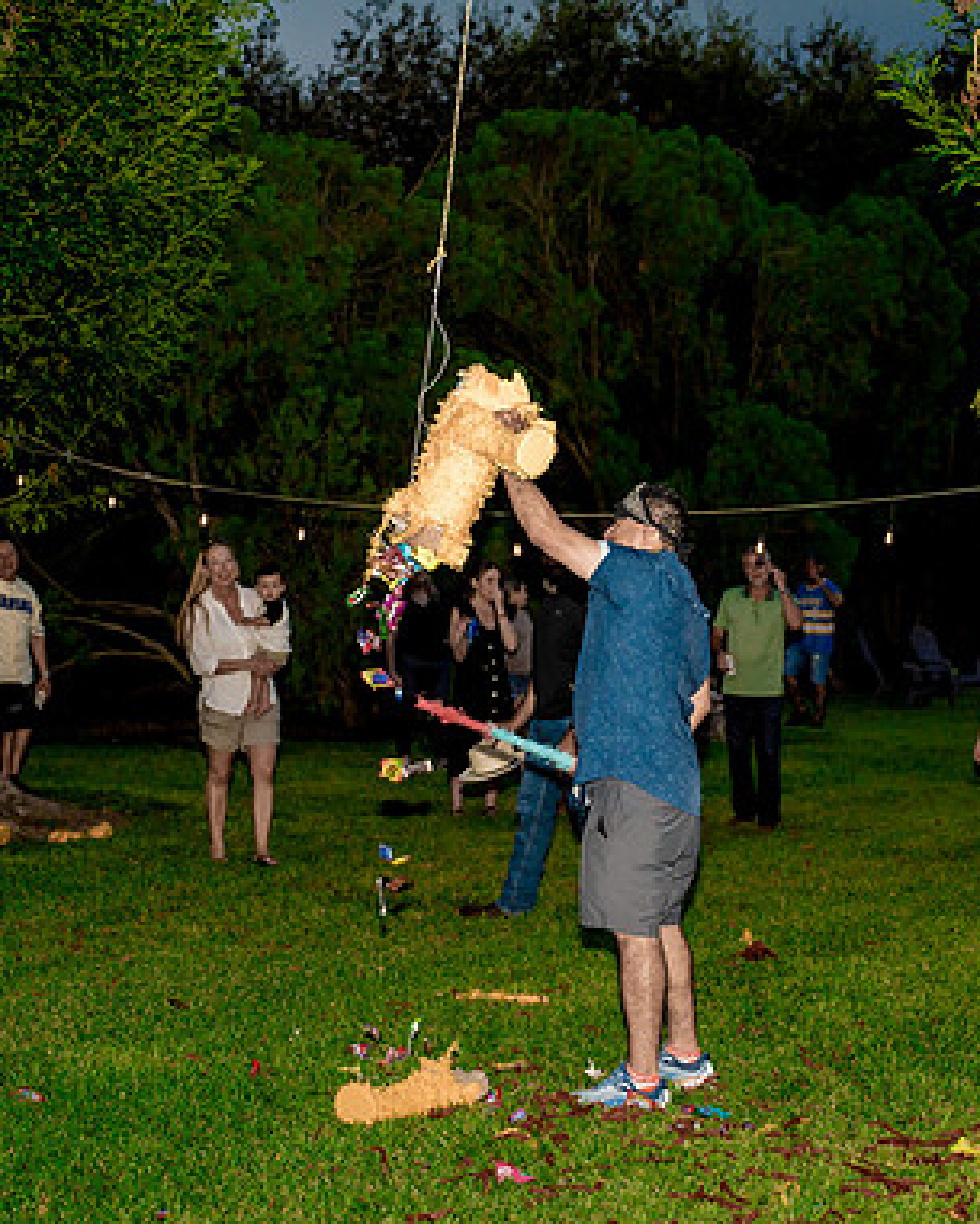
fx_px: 2174
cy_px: 618
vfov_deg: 31.4
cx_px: 543
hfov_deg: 25.4
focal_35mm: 60
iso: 2000
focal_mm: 42
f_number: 2.8
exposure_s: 1/250
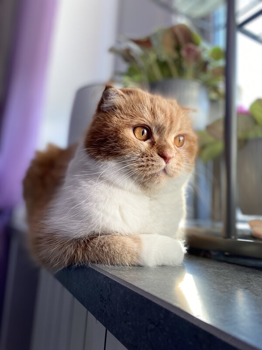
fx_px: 262
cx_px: 131
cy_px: 175
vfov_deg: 67.3
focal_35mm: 26
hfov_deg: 53.1
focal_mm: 4.25
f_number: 1.8
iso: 80
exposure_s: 1/121
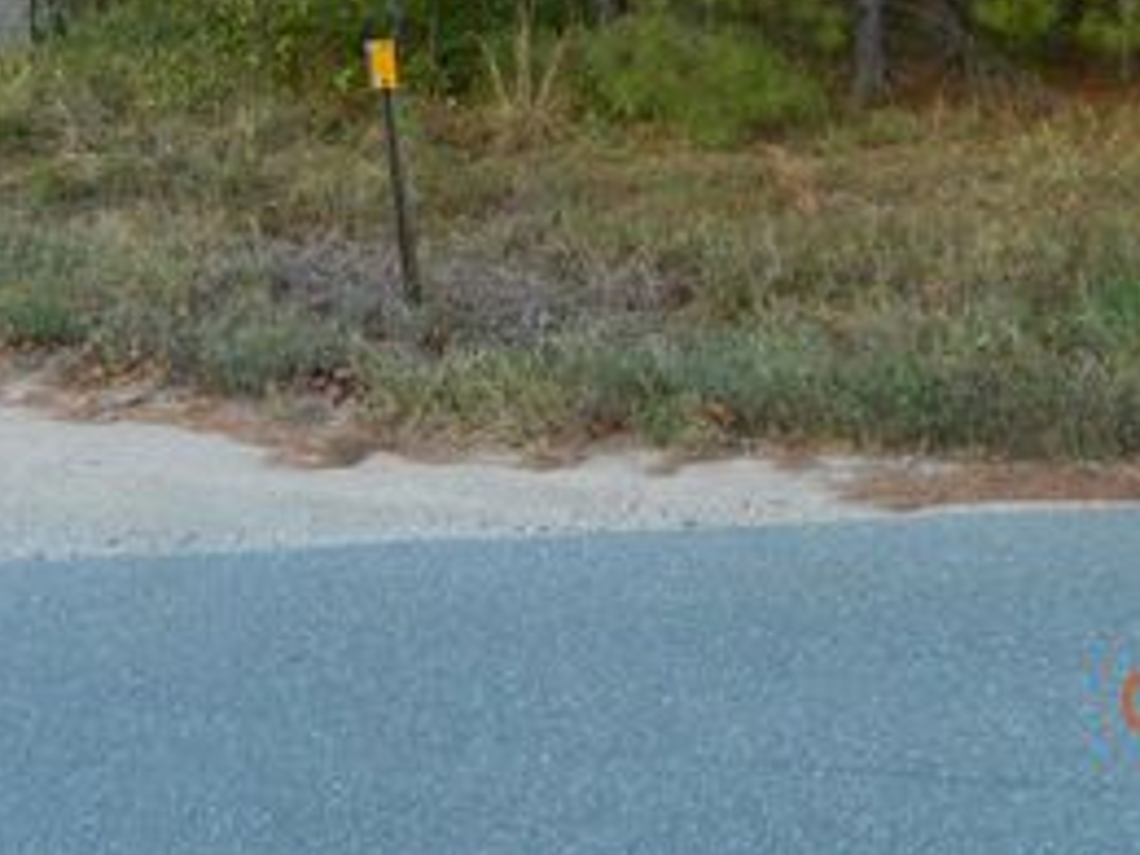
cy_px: 50
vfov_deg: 28.8
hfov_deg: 39.6
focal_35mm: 48
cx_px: 495
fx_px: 1581
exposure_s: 1/60
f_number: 3.1
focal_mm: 4.5
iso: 80
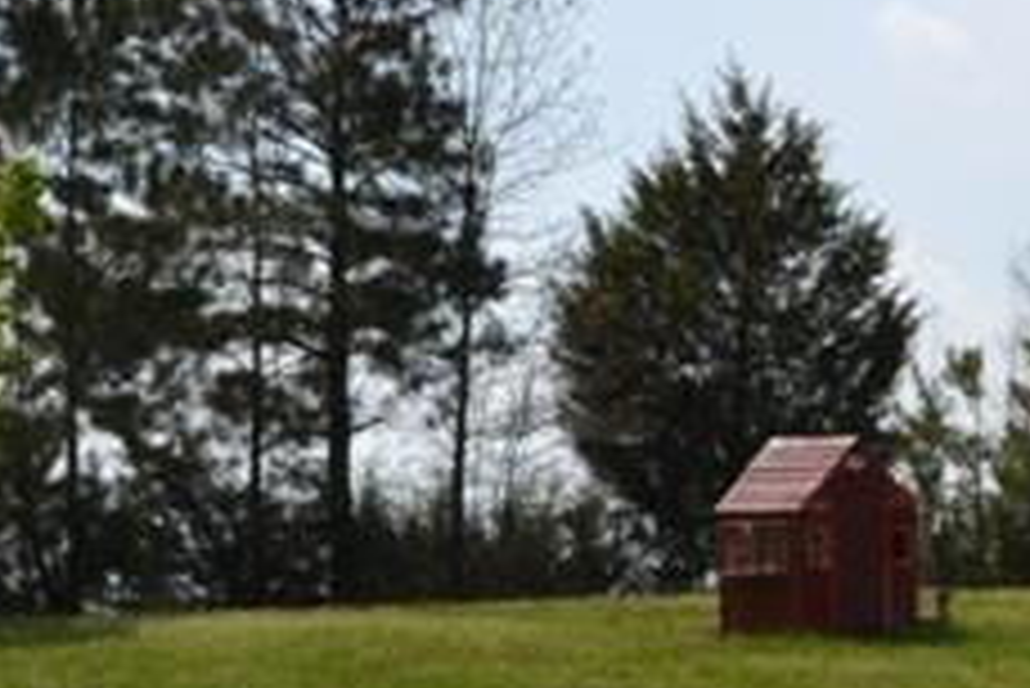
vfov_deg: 7.8
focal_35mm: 176
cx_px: 1327
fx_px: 5039
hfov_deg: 11.4
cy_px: 600
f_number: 8
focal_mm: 42
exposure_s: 1/250
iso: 100
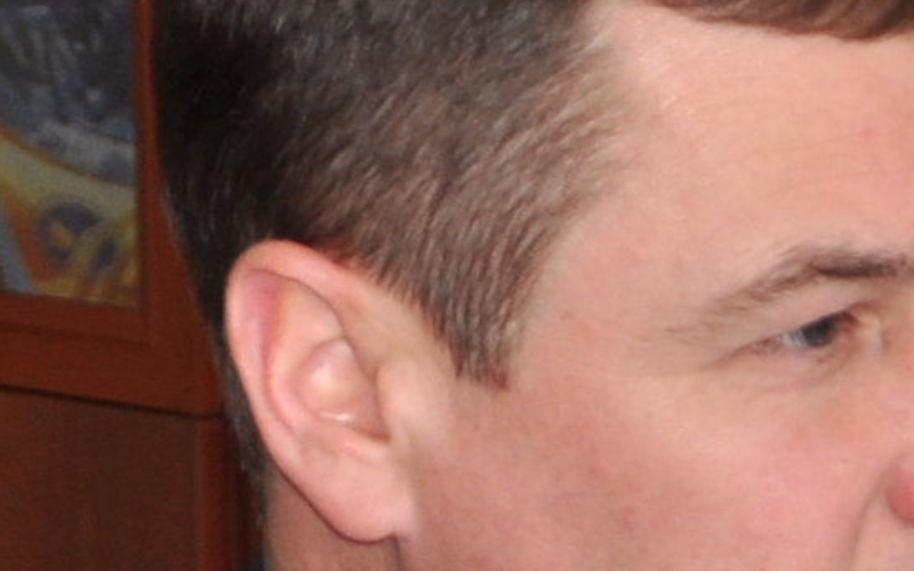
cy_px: 791
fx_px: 8917
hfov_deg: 5.5
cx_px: 2699
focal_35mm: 358
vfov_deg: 3.7
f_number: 4.2
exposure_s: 1/60
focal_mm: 30
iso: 200
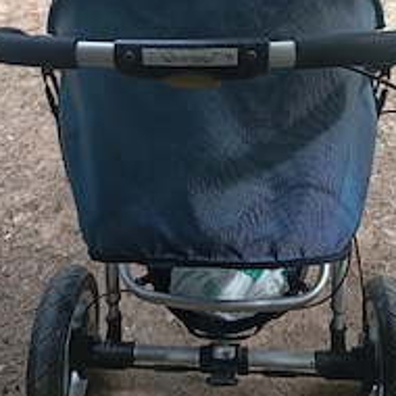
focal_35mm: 50
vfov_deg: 32.7
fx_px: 647
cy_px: 58
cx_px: 200
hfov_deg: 34.0
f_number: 1.8
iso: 65
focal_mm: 3.98
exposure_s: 1/50.3
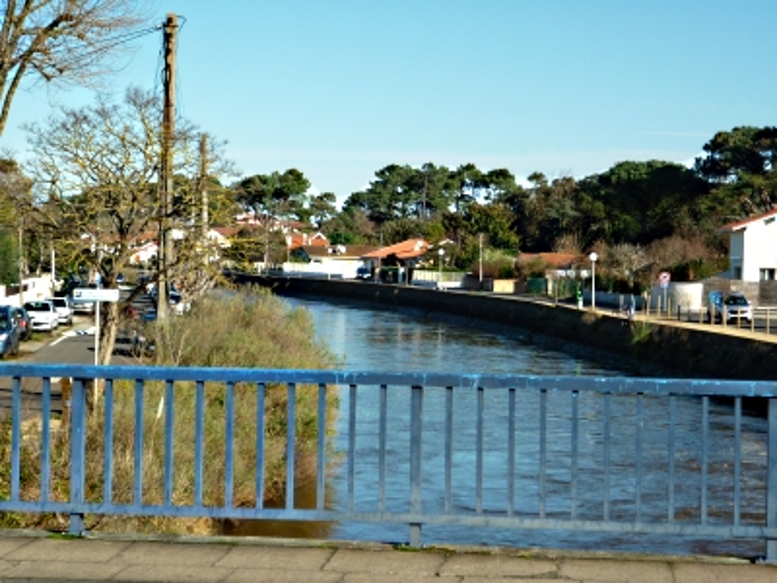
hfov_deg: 22.8
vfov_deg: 17.2
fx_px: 1930
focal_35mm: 86
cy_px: 292
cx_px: 388
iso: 80
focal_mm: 14.2
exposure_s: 1/500
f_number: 4.4
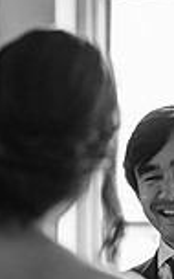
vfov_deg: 8.1
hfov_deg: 5.1
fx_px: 1950
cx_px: 78
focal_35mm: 257
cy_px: 332
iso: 100
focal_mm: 85
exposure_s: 1/200
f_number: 2
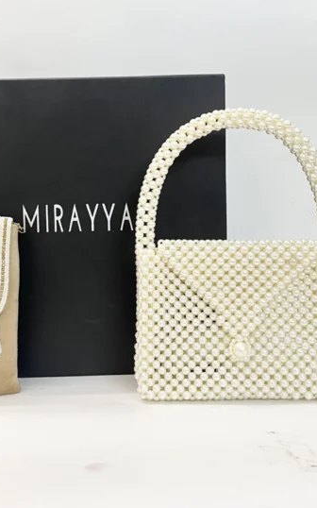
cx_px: 119
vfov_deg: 48.0
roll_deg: +1.9
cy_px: 211
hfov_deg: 31.1
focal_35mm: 41
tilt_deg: -2.3
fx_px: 567
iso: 125
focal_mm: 5.1
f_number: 1.6
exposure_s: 1/50
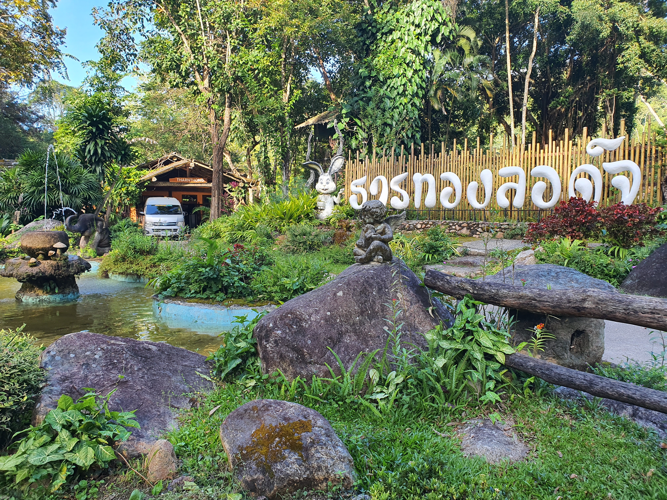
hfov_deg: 67.3
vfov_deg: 53.1
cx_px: 334
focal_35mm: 26
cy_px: 250
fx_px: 501
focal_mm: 4.3
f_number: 2.4
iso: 50
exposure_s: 1/125
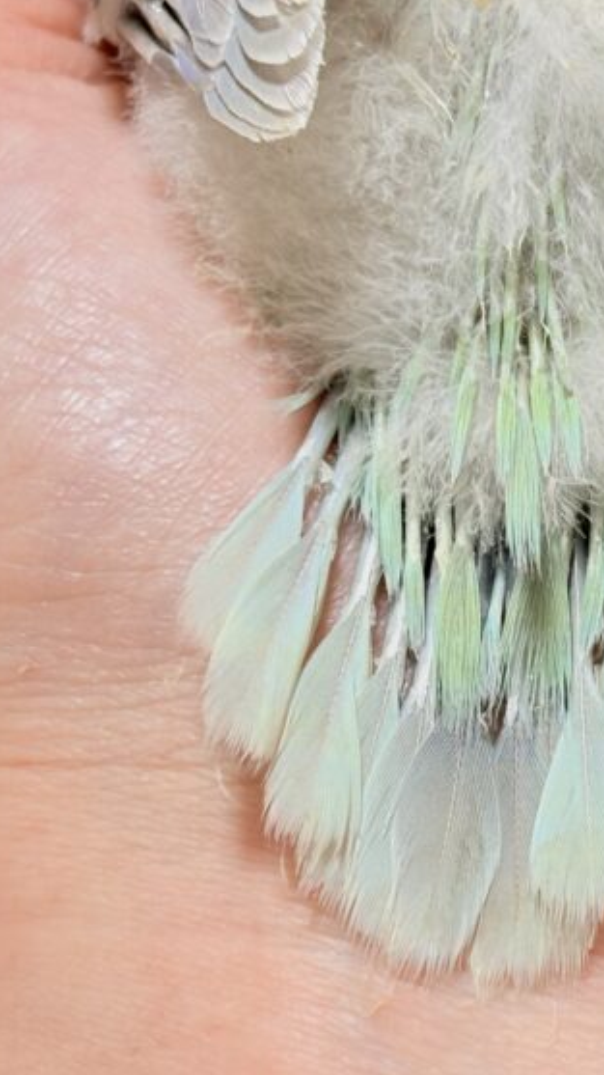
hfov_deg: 9.8
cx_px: 673
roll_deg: +2.5
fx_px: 3476
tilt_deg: -38.8
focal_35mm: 122
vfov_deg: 17.6
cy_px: 496
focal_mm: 5.96
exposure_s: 1/50
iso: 50
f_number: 1.6
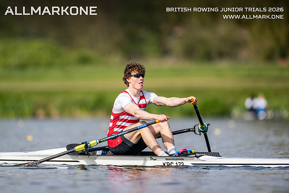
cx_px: 144
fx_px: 4818
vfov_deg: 2.3
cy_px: 96
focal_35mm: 600
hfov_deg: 3.4
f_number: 4
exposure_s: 1/2500
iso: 250
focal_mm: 600
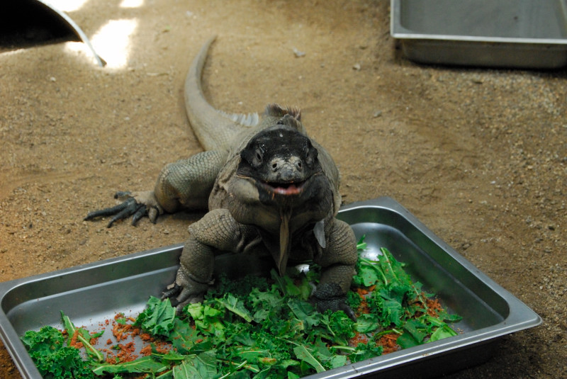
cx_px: 284
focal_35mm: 82
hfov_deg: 24.6
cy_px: 190
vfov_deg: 16.6
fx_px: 1301
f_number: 8
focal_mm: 55
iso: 1600
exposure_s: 1/60
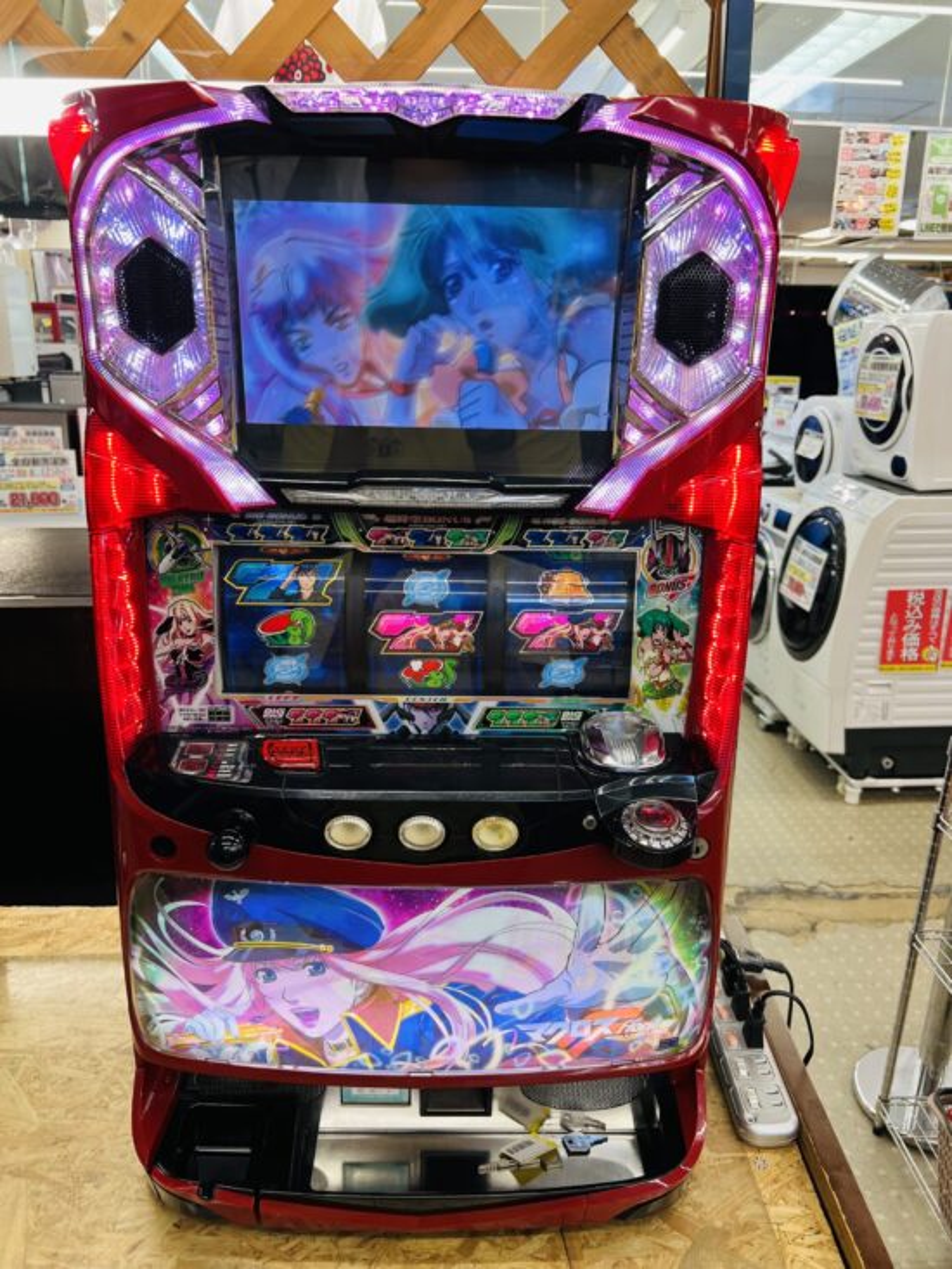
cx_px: 476
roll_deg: +0.3
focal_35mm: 26
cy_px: 634
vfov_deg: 67.3
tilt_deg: -15.9
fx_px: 953
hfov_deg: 53.1
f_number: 1.5
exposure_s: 1/63
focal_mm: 5.7
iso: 64
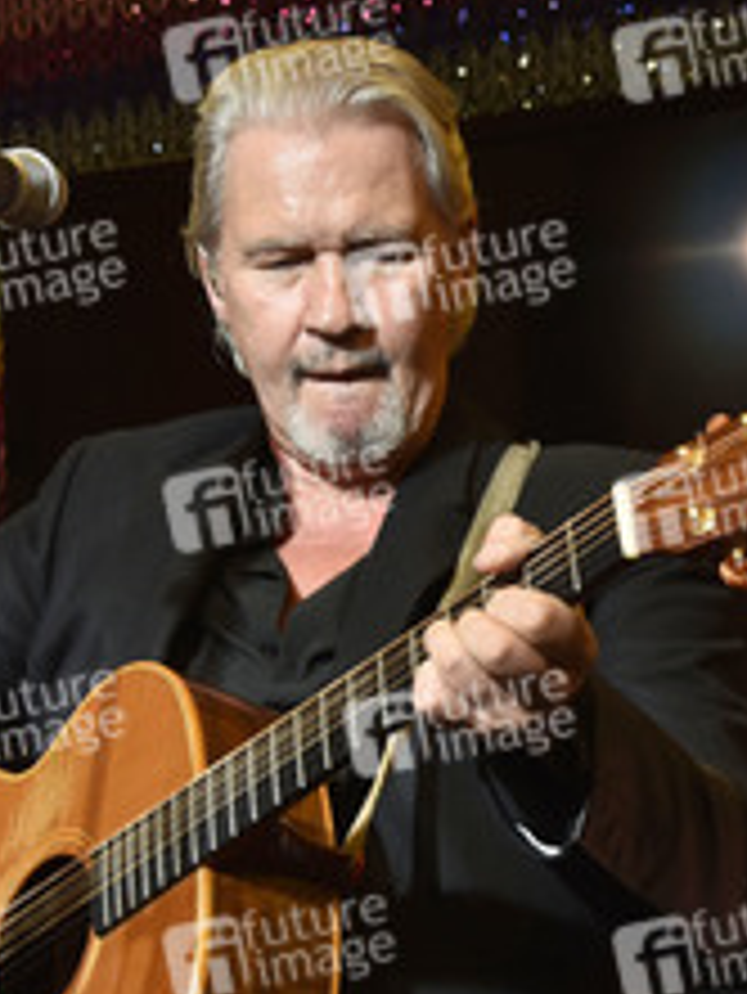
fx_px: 2817
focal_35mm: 98
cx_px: 340
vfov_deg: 20.0
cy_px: 612
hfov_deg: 15.1
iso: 640
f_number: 6.3
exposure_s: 1/125
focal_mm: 50
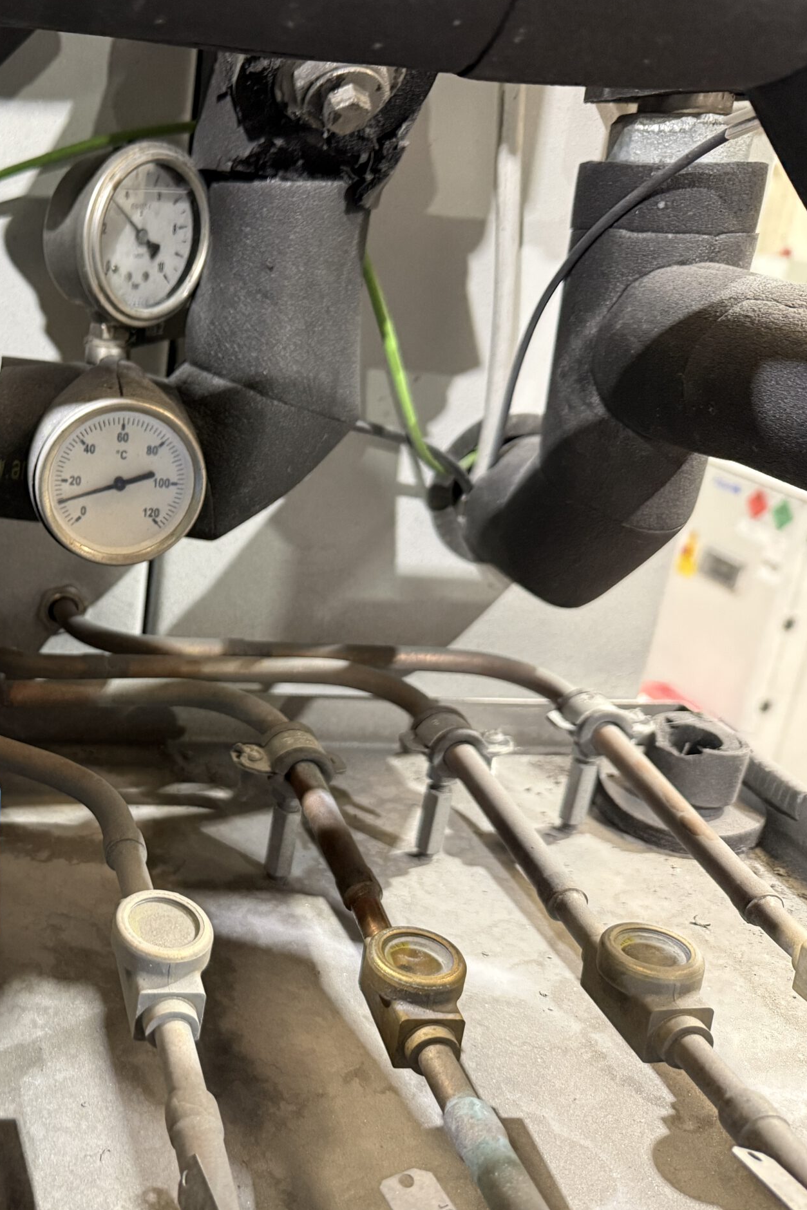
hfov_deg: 35.4
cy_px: 600
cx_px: 13
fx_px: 1143
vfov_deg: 55.8
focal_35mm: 34
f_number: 1.78
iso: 500
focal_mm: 6.76
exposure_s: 1/60
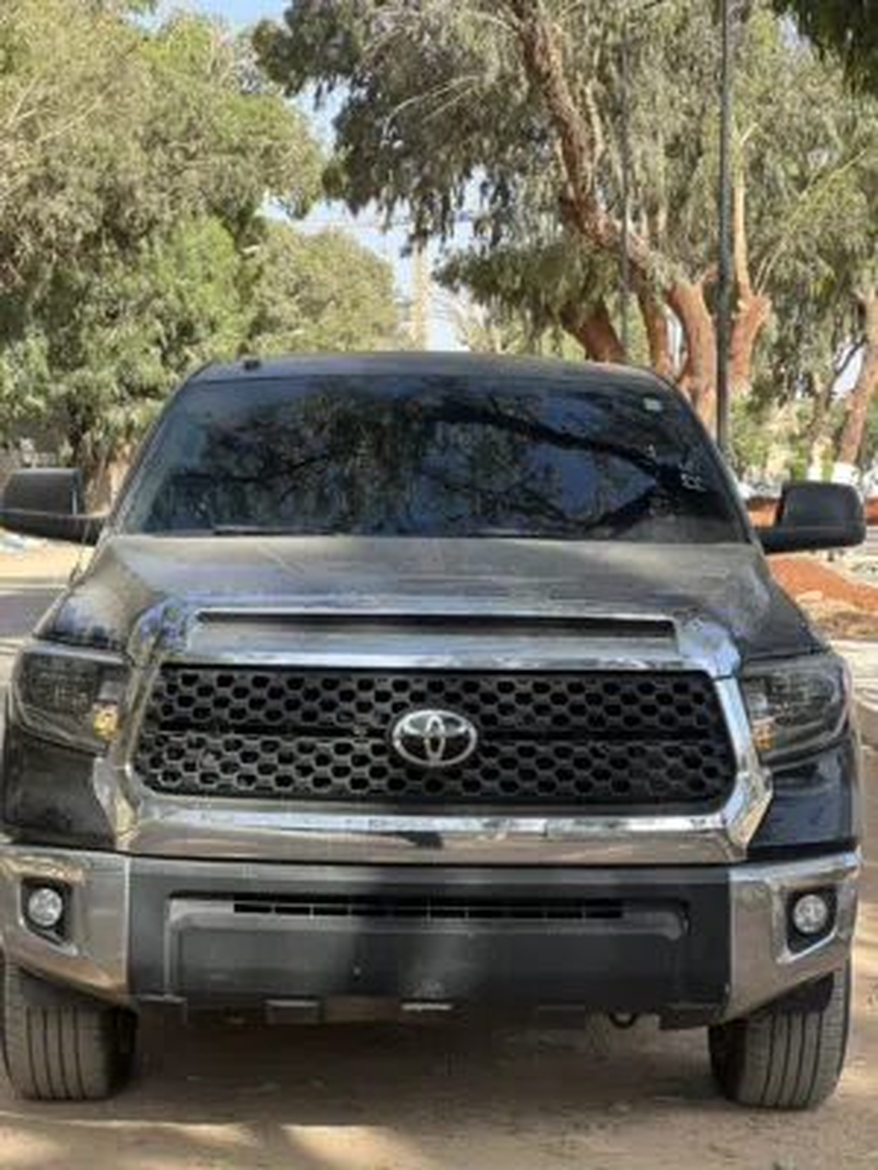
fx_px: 2604
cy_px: 585
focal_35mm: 77
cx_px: 439
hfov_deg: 19.1
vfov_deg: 25.3
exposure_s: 1/148
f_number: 2.8
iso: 20
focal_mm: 9
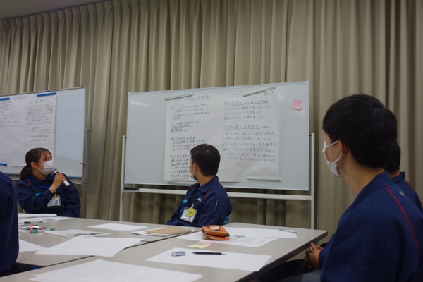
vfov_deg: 35.9
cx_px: 212
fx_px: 435
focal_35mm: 37
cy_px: 141
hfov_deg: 51.9
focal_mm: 13.58
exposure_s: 1/40
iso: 125
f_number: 2.8
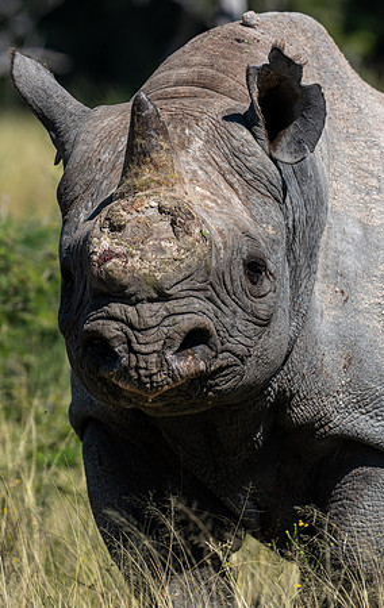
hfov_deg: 1.4
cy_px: 291
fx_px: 15861
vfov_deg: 2.2
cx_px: 144
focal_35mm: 954
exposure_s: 1/500
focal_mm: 600
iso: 100
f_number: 7.1
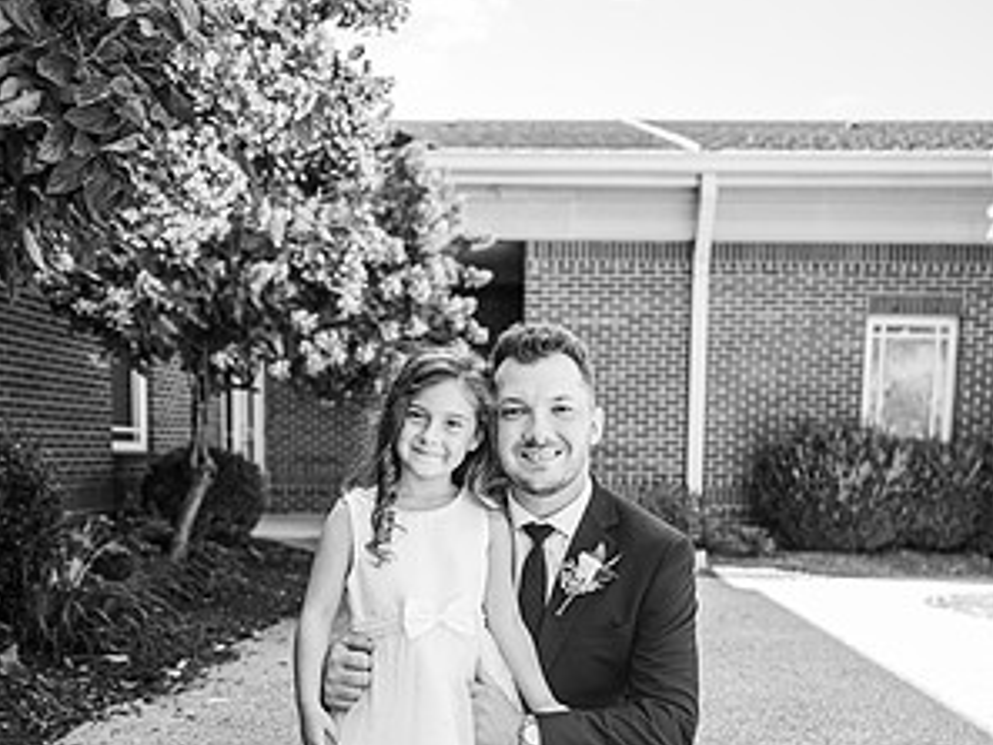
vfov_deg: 39.6
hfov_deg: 52.6
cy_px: 565
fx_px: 1004
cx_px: 495
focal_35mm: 35
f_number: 2.2
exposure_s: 1/500
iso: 160
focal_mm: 24
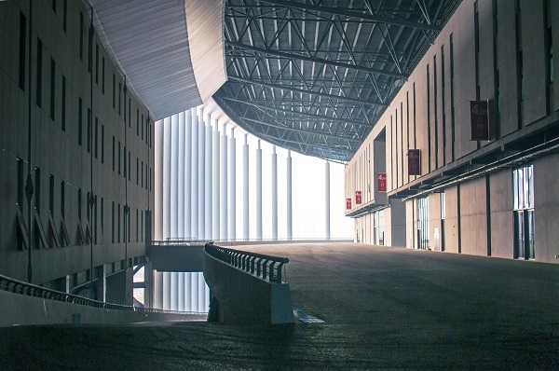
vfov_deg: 26.4
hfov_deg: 38.9
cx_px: 280
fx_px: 791
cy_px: 186
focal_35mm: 51
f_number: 5.6
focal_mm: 34
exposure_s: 1/60
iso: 400
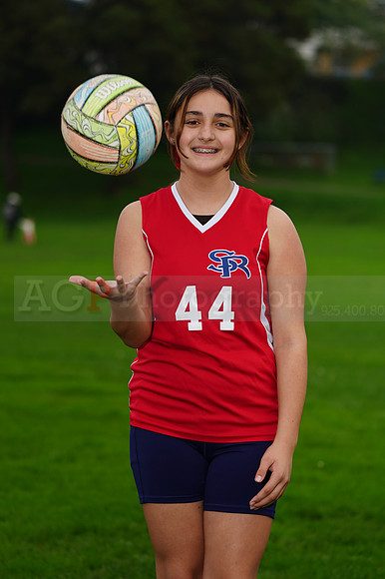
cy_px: 290
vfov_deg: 12.5
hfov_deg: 8.4
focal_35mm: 164
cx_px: 192
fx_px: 2634
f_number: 5.6
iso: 200
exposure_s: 1/250
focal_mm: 164
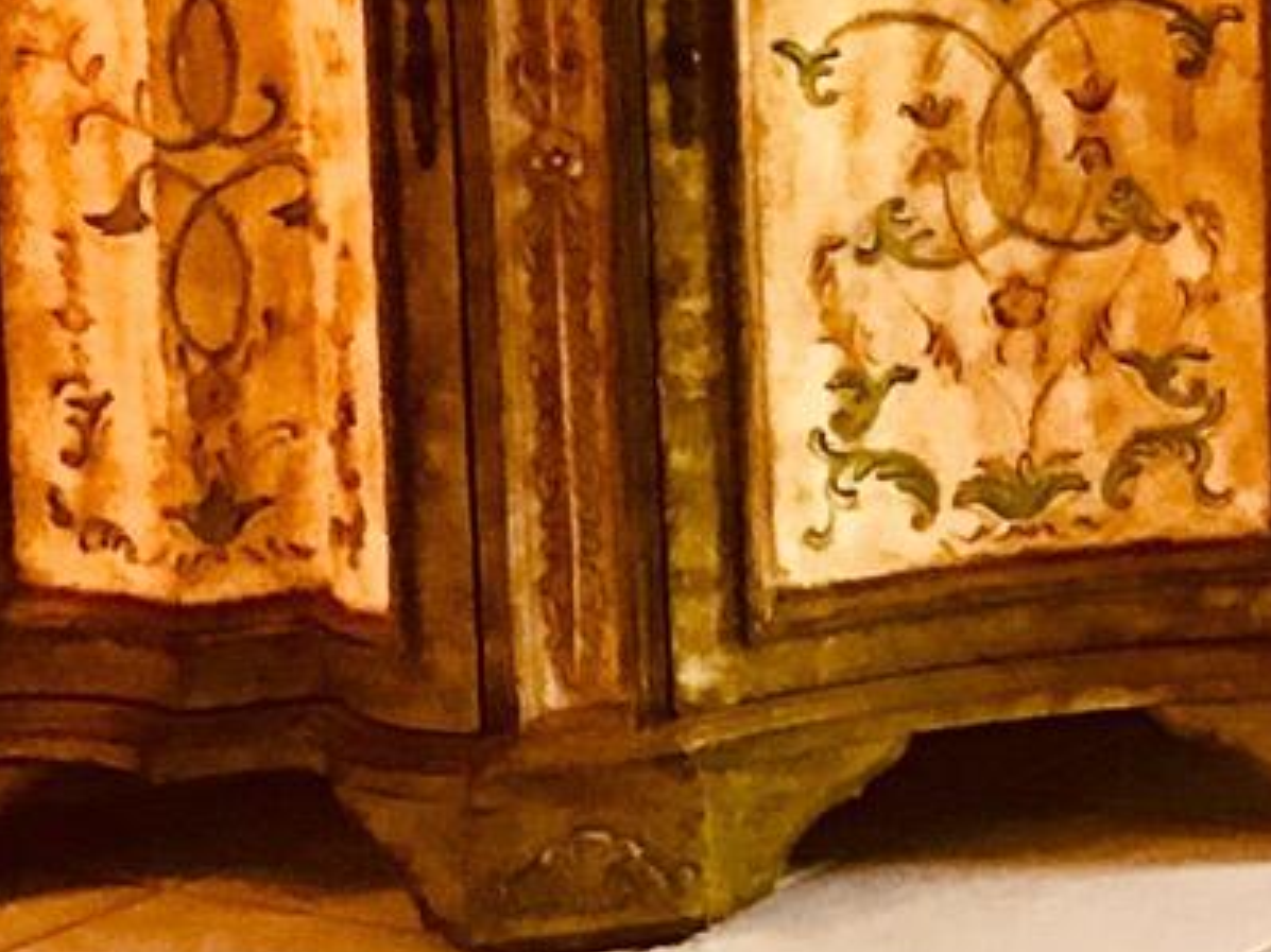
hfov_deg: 10.9
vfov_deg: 9.1
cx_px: 2816
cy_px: -385
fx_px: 5836
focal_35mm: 159
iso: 80
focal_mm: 3.3
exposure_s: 1/30
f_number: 2.4
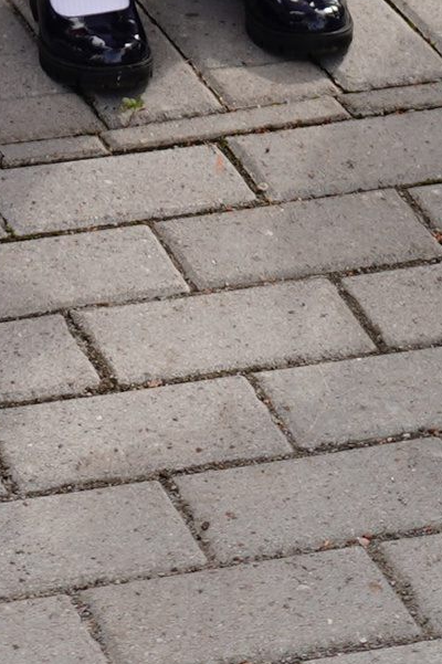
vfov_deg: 8.4
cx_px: -223
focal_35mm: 211
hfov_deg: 6.4
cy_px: -1214
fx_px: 3890
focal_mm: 33
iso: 80
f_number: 2.8
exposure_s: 1/500
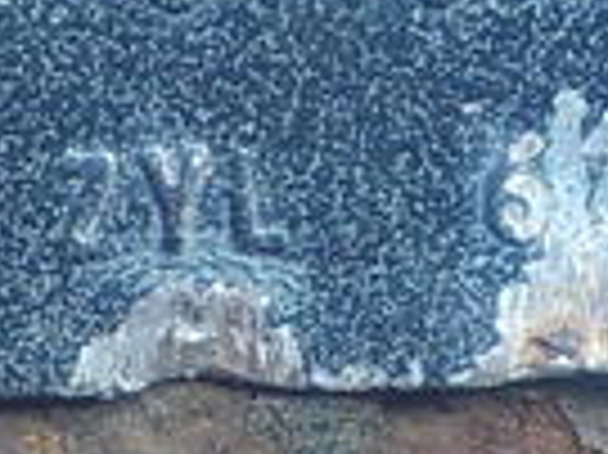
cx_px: 68
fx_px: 2492
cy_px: -67
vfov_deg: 10.3
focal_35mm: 142
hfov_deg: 13.8
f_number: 3.3
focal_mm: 4.1
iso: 125
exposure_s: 1/40
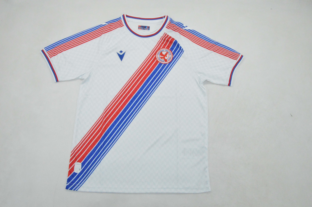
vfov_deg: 41.6
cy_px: 104
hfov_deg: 59.5
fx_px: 273
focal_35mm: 32
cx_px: 156
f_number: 25
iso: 6400
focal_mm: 21
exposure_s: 1/200
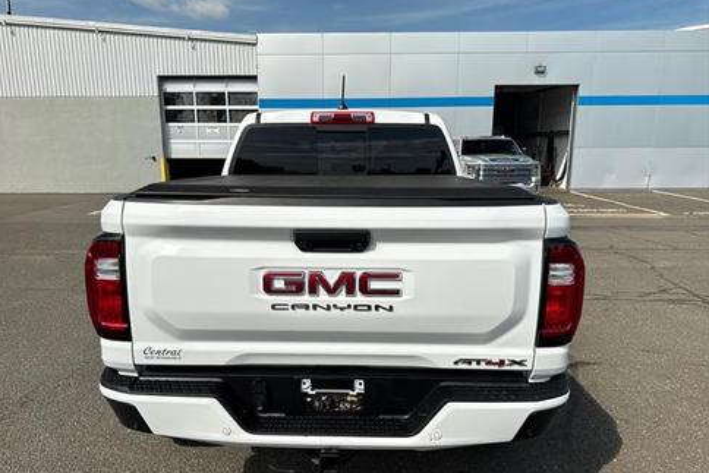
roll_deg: +0.1
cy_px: 259
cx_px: 343
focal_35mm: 26
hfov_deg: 69.4
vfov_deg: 49.5
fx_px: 512
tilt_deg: -10.7
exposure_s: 1/2232
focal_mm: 6.76
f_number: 1.78
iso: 80
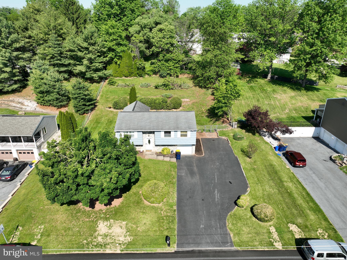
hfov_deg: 71.6
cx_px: 174
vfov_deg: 56.8
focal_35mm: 24
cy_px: 130
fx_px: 240
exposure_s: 1/1250
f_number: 2.8
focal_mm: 12.29
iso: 100
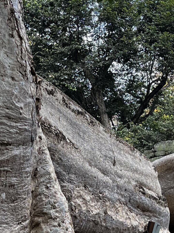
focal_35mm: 107
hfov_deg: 13.8
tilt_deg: +16.2
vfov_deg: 18.3
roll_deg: +1.2
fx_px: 717
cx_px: 77
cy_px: 166
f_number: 1.5
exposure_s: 1/572
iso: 50
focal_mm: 5.7
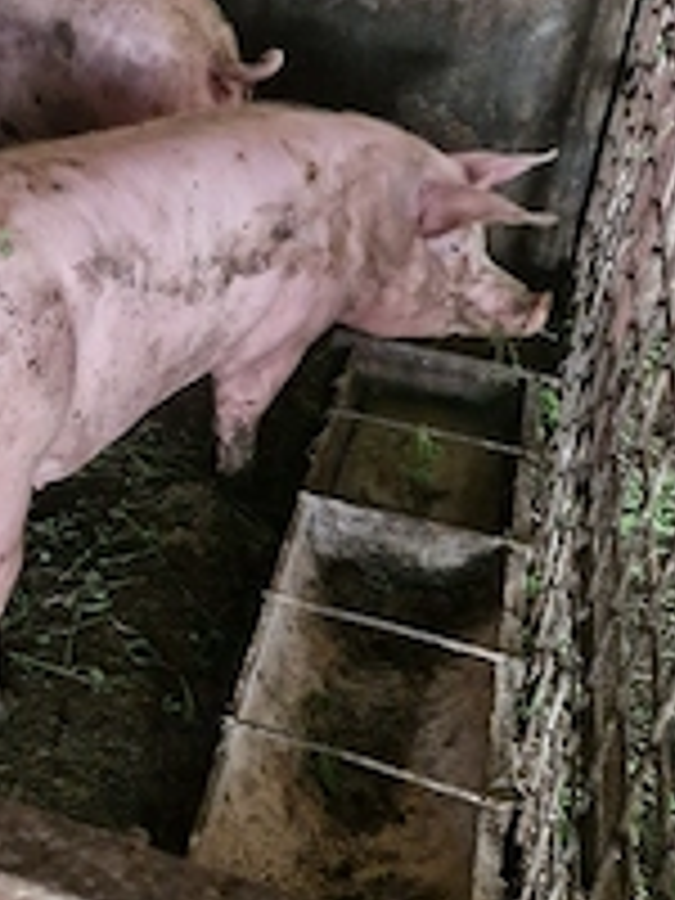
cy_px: 374
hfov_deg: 29.5
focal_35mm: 46
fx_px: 1196
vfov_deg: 41.1
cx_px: 9
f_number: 1.8
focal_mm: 5.4
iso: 1000
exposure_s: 1/100
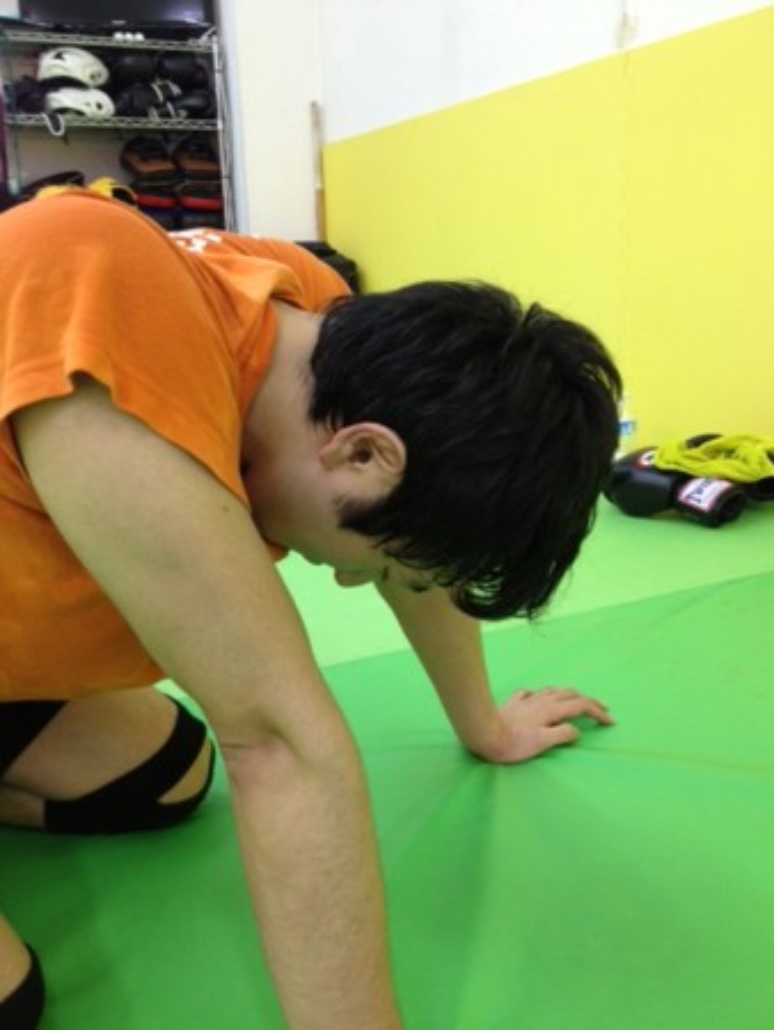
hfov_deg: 40.7
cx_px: 387
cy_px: 515
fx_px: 1042
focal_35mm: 35
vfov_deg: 52.6
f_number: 2.4
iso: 80
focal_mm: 4.28
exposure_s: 1/20
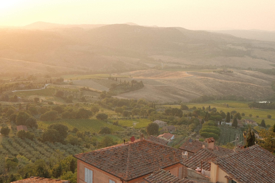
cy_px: 92
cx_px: 138
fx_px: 367
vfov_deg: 28.1
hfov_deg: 41.1
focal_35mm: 48
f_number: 11
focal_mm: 32.3
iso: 1250
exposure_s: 1/170
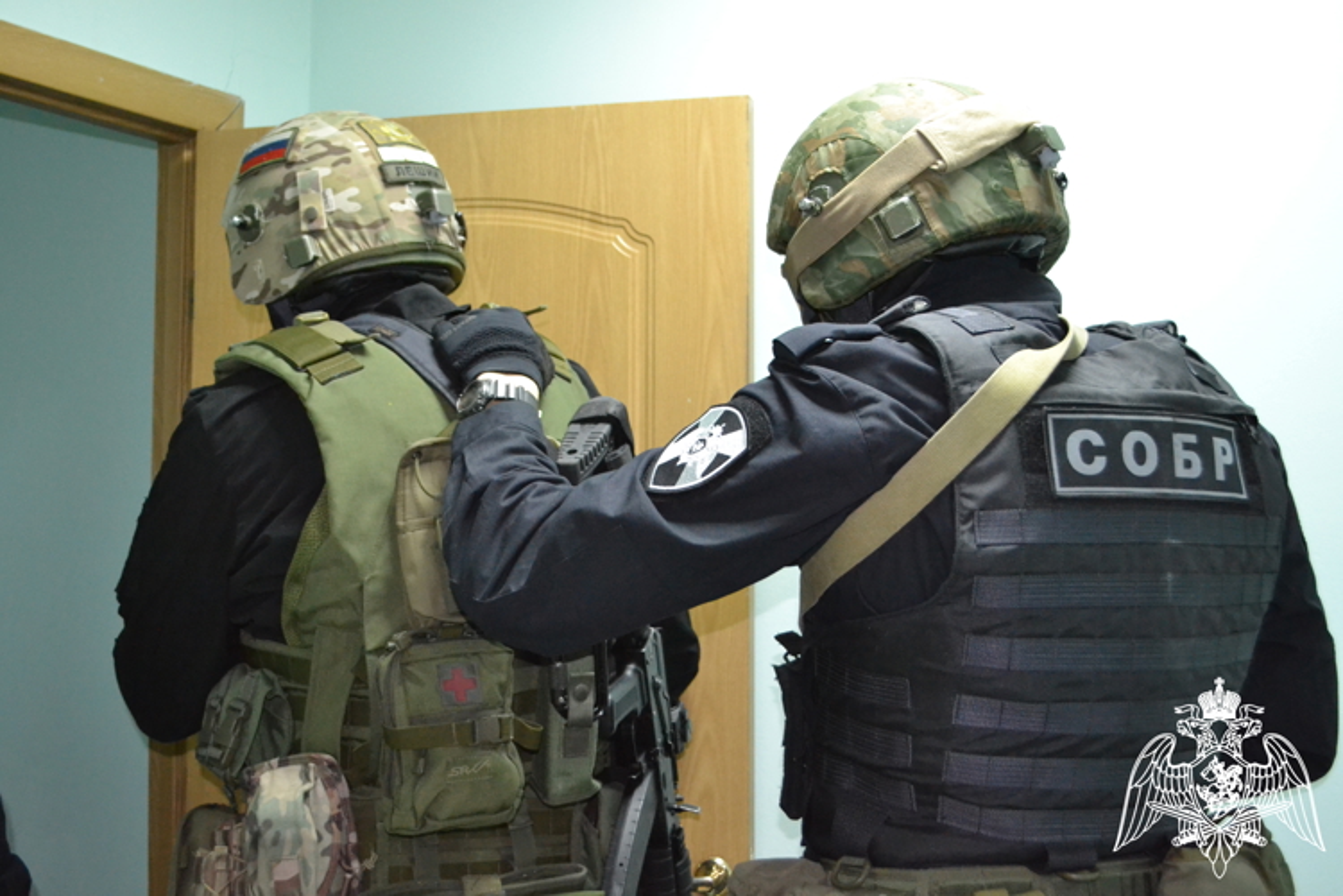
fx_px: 1455
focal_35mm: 39
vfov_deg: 34.2
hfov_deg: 49.6
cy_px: 448
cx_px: 672
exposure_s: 1/60
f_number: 4.2
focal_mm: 26
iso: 3200
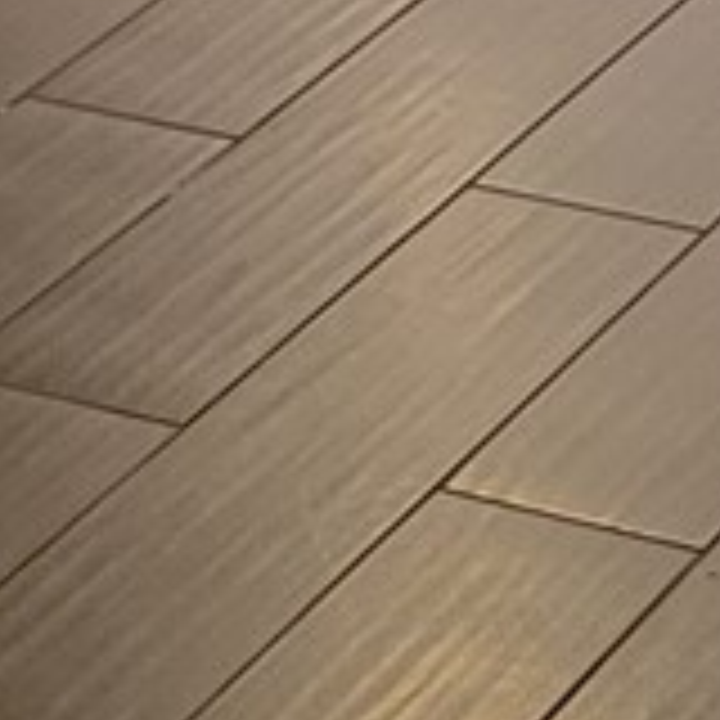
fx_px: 5412
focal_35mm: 230
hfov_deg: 7.6
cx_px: 356
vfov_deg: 6.9
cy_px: -1359
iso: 250
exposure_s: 1/40
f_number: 1.8
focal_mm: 5.4
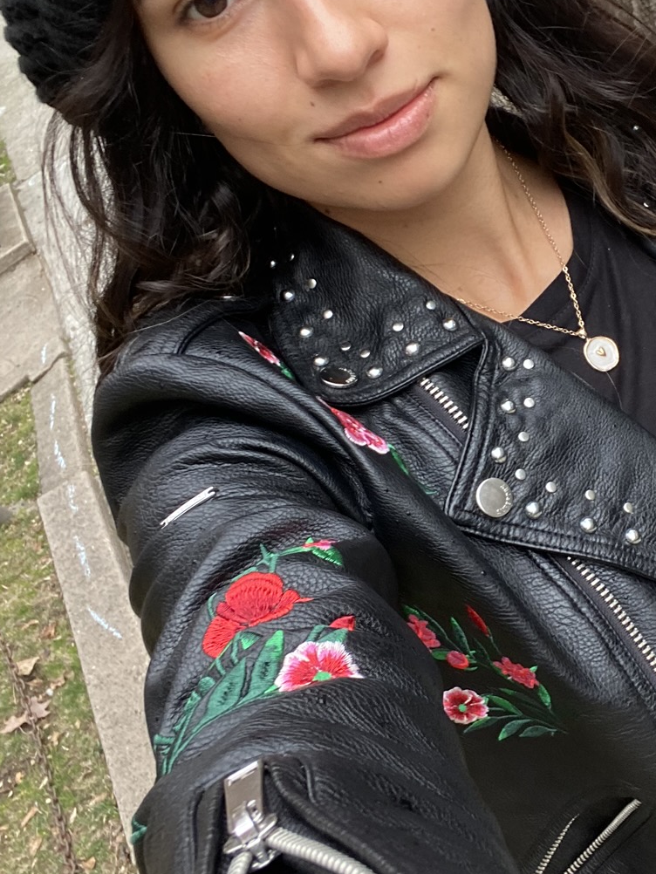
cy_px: 402
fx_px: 1187
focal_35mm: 47
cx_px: 537
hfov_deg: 30.1
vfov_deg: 40.4
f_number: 2.2
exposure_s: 1/122
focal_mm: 2.71
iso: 50
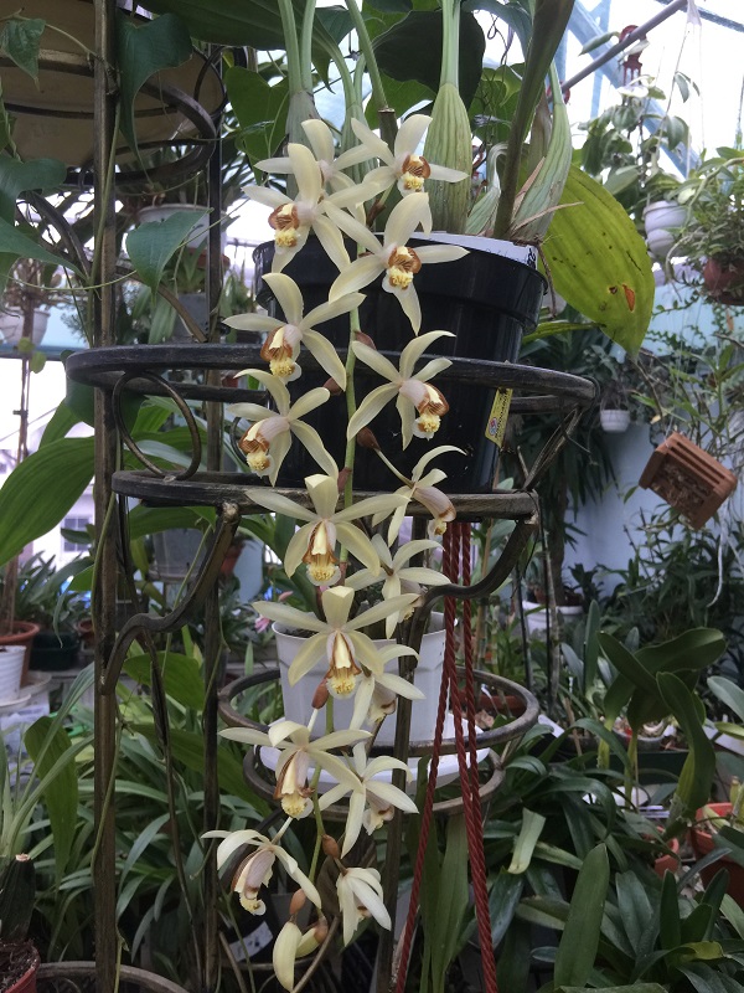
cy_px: 496
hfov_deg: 48.2
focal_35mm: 29
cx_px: 372
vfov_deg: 61.7
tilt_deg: -2.6
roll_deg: -1.3
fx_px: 831
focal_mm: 4.15
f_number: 2.2
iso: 40
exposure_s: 1/17
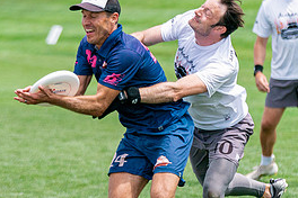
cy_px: 156
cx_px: 69
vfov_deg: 3.8
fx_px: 3021
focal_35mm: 365
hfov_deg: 5.6
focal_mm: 114
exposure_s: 1/8000
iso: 500
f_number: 2.8
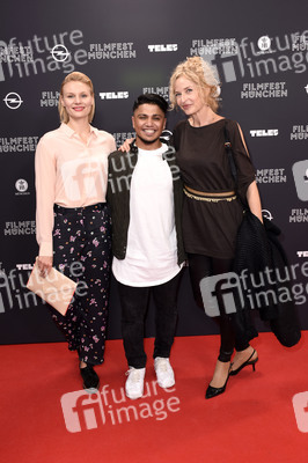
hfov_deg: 36.8
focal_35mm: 36
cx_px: 154
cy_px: 232
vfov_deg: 53.2
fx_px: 463
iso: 400
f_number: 6.3
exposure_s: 1/60
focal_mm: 24
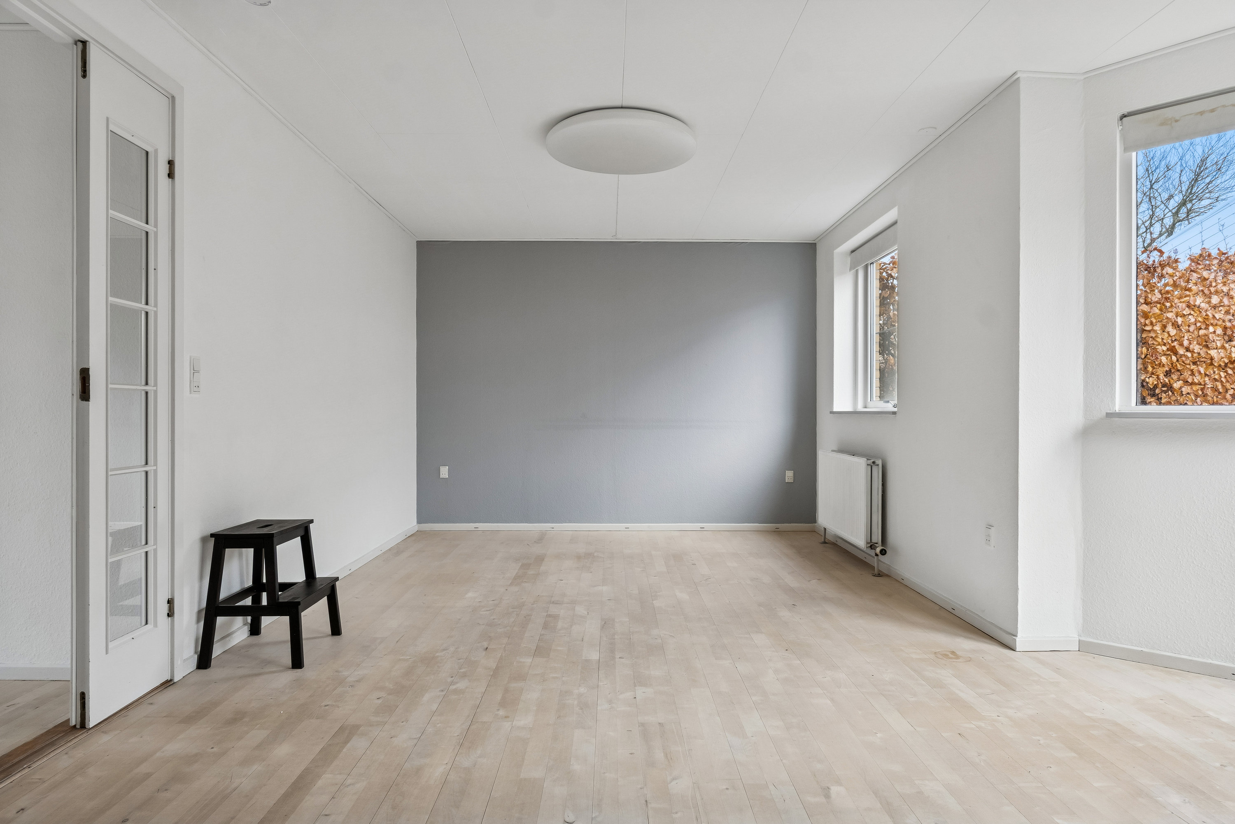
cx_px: 618
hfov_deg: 77.3
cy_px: 412
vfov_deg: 56.1
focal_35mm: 22
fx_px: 772
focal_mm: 15
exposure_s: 1/25
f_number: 8
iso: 200
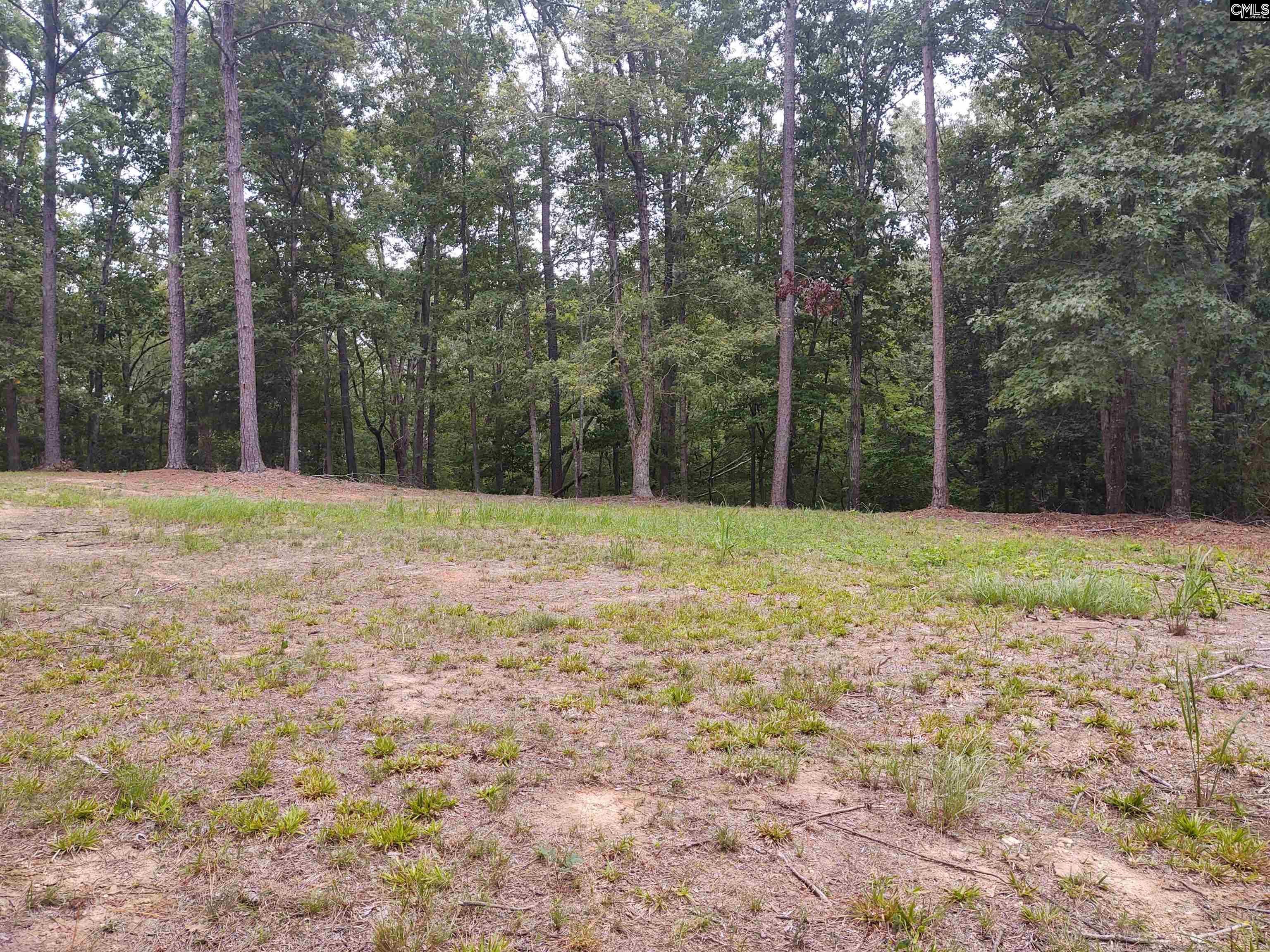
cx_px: 635
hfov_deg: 65.3
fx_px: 991
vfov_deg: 51.4
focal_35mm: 27
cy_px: 476
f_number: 1.7
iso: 100
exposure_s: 1/257
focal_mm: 4.75
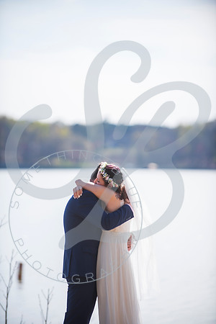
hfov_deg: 6.9
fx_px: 1800
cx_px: 108
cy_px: 162
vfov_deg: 10.3
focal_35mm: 200
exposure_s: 1/800
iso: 100
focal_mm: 200
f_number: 2.8
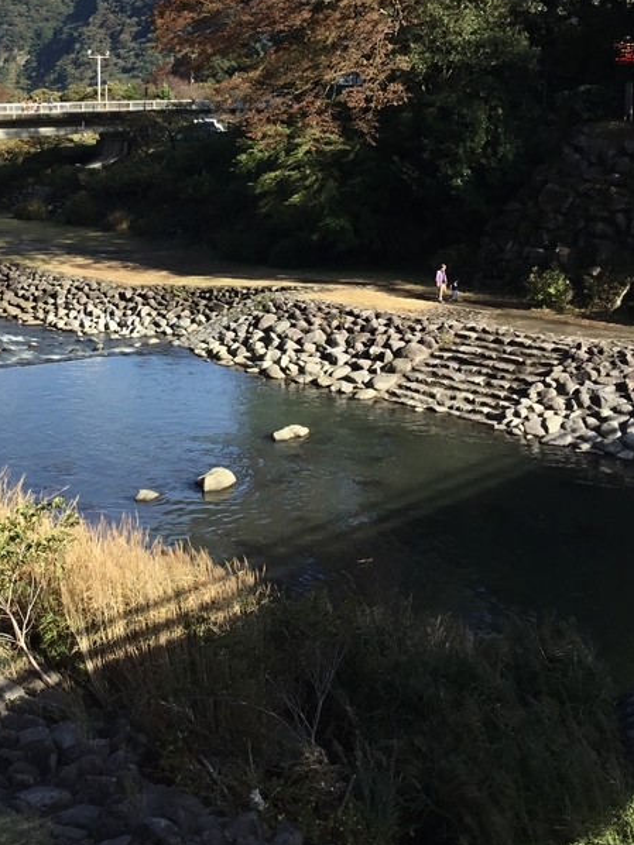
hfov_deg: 27.0
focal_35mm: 53
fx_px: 1295
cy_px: 196
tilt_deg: -3.9
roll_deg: -0.1
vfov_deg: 35.3
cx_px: 130
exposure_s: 1/858
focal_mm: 3.3
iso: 25
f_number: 2.4
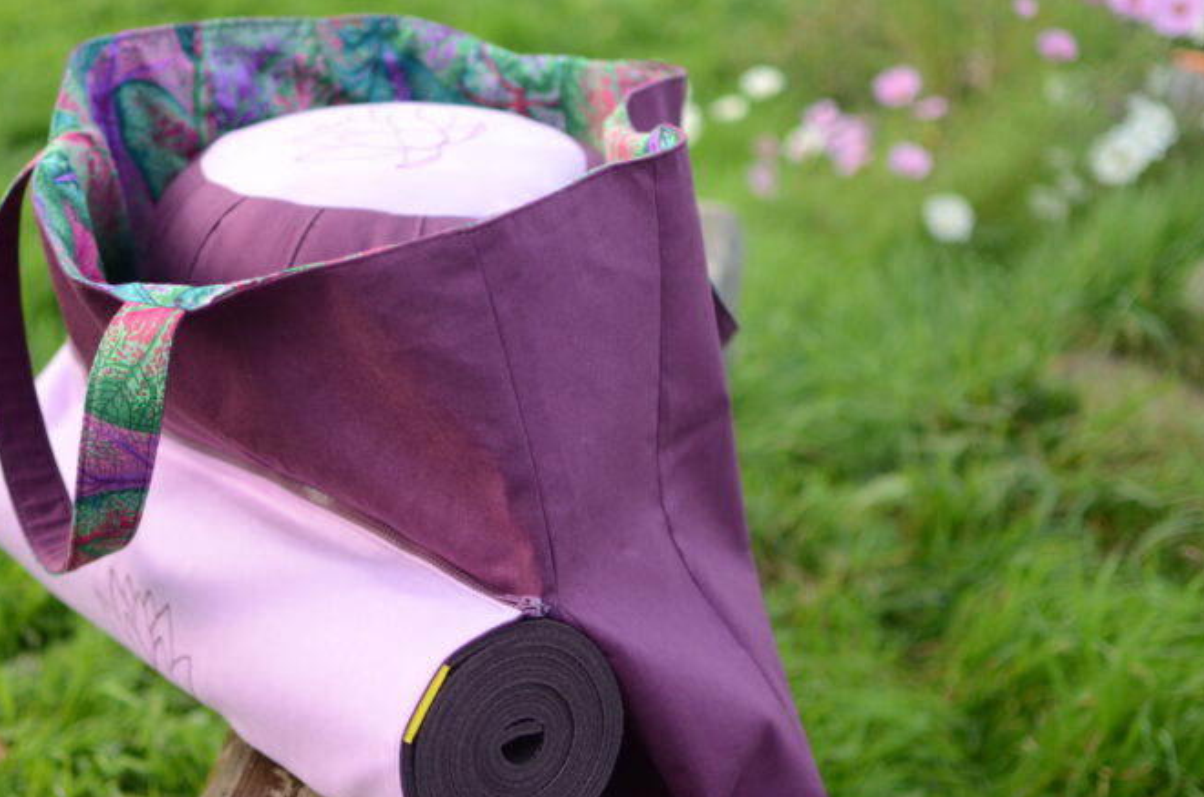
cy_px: 425
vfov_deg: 21.3
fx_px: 2123
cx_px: 485
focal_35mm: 64
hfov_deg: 31.6
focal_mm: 35
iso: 800
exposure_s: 1/4000
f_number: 1.8
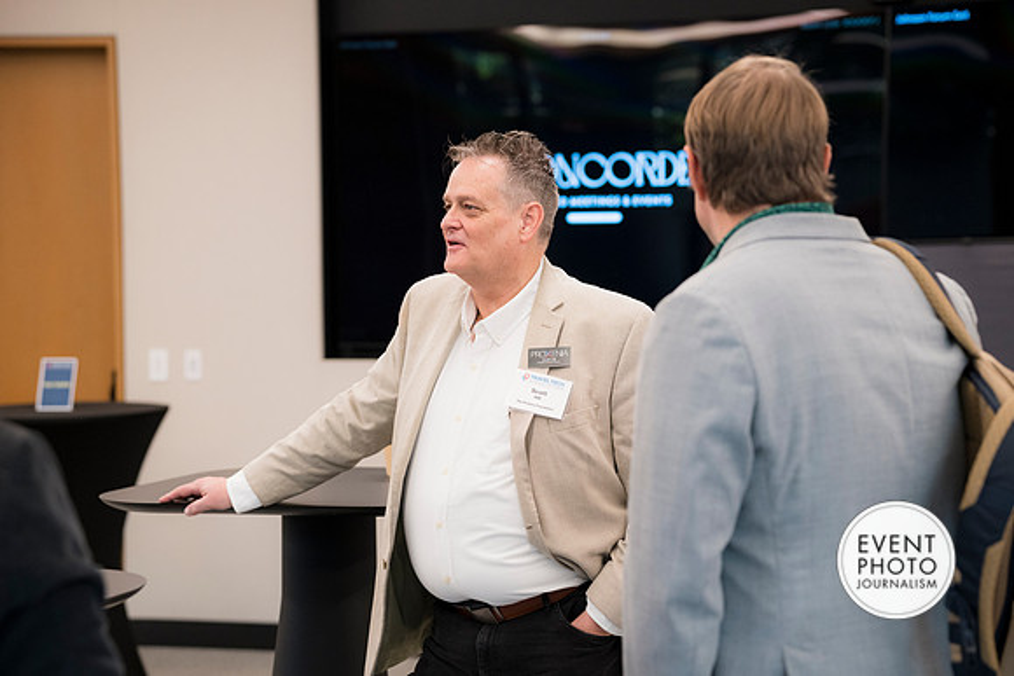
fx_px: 2197
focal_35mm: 78
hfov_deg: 26.0
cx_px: 507
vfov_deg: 17.5
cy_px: 338
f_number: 3.2
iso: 1000
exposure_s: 1/200
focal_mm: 78
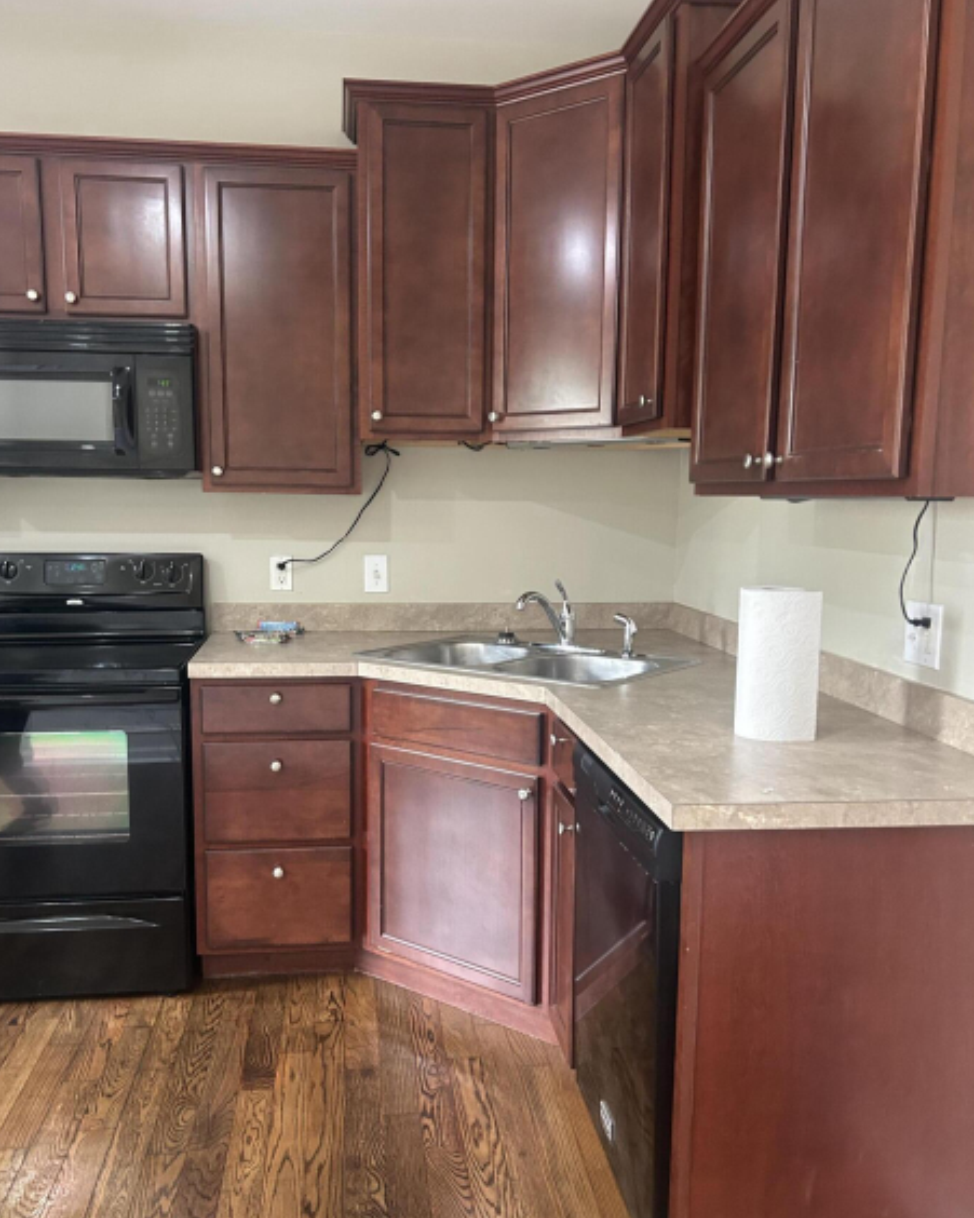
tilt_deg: -10.3
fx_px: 1081
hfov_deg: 48.4
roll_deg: -1.5
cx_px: 441
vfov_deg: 58.8
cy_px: 636
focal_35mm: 30
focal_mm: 5.7
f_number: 1.5
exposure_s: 1/60
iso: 400
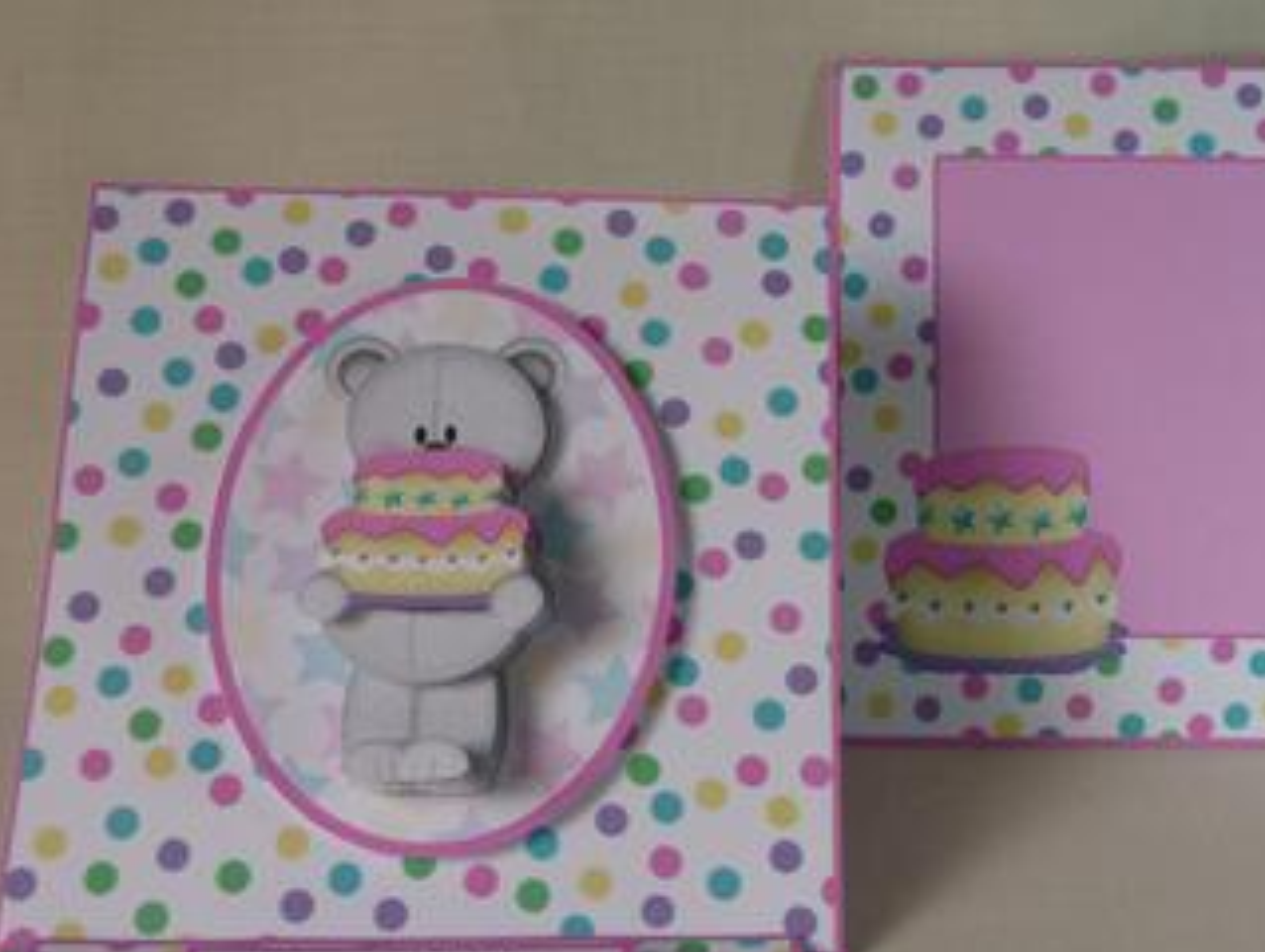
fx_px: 1646
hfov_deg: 41.9
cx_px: 724
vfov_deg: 32.2
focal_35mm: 45
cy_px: 532
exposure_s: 1/200
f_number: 3.5
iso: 100
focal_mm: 5.3
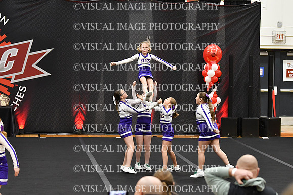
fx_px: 1001
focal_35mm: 123
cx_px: 146
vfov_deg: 11.2
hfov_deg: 16.6
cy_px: 98
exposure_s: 1/800
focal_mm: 82
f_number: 2.8
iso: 5000
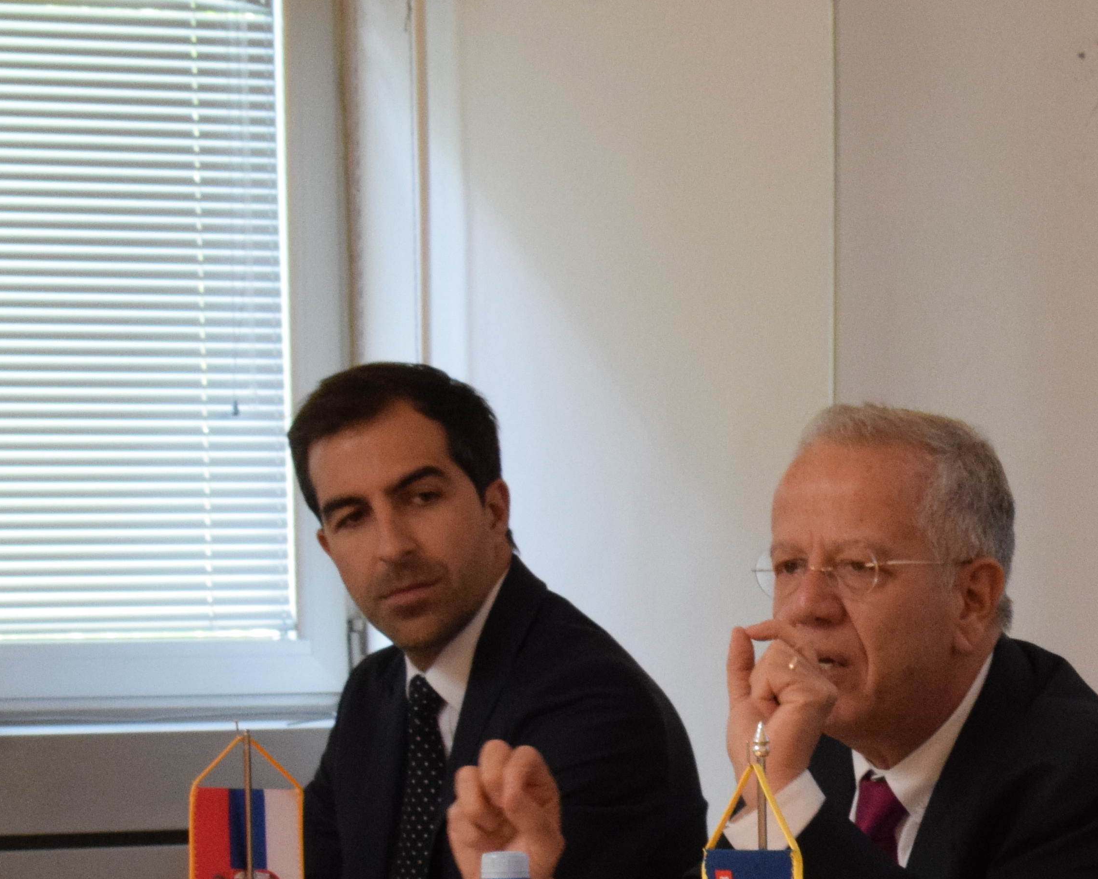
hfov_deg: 10.6
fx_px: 5817
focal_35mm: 179
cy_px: 828
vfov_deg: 8.6
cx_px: 1414
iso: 2500
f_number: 16
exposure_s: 1/30
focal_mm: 48
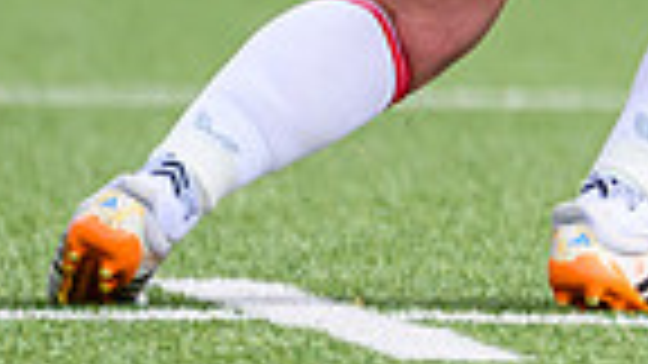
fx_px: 68987
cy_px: -536
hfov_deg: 0.5
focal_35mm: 4015
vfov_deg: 0.3
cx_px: 1570
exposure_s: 1/2000
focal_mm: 560
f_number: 4
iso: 500
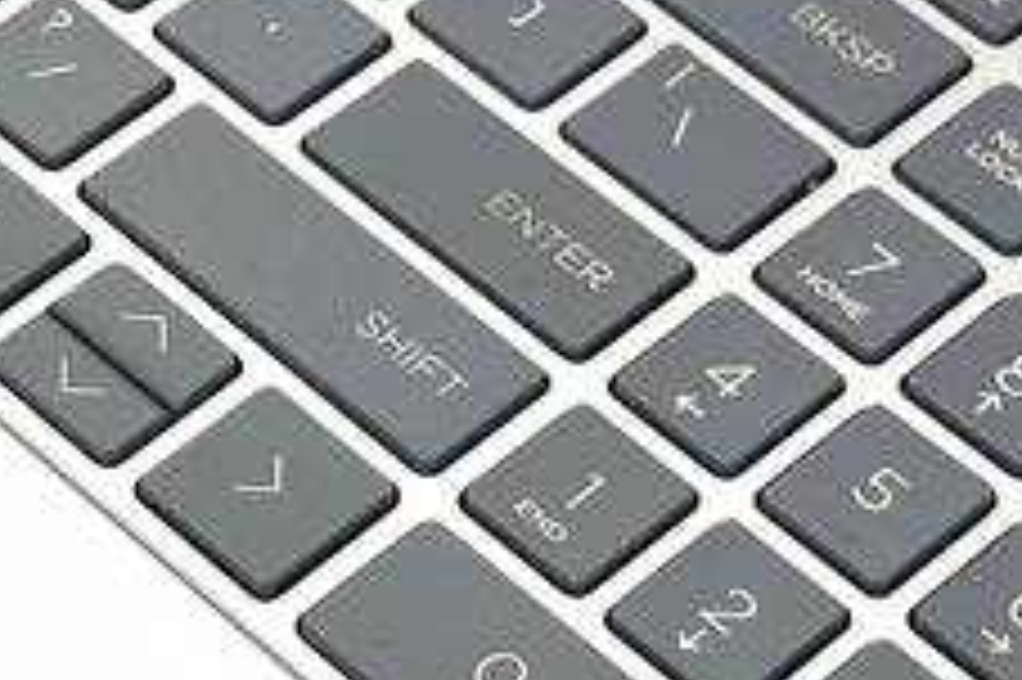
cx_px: -104
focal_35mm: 176
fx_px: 4993
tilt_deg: -49.1
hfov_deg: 11.5
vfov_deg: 7.8
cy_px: 279
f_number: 1.78
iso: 50
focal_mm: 6.76
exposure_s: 1/121
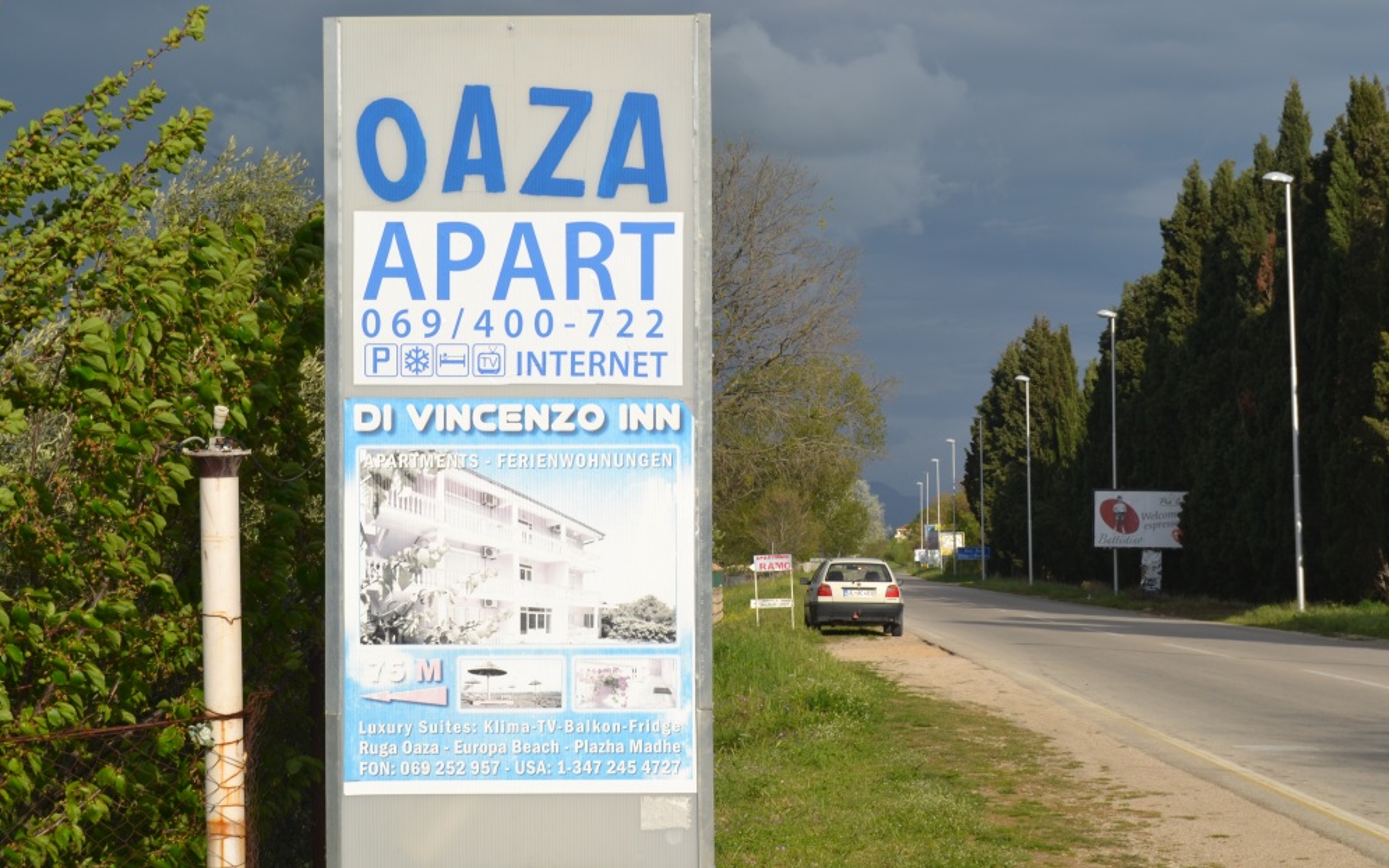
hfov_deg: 24.5
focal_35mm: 85
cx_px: 695
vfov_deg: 15.5
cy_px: 418
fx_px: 3199
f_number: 11
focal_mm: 55
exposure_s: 1/200
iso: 100
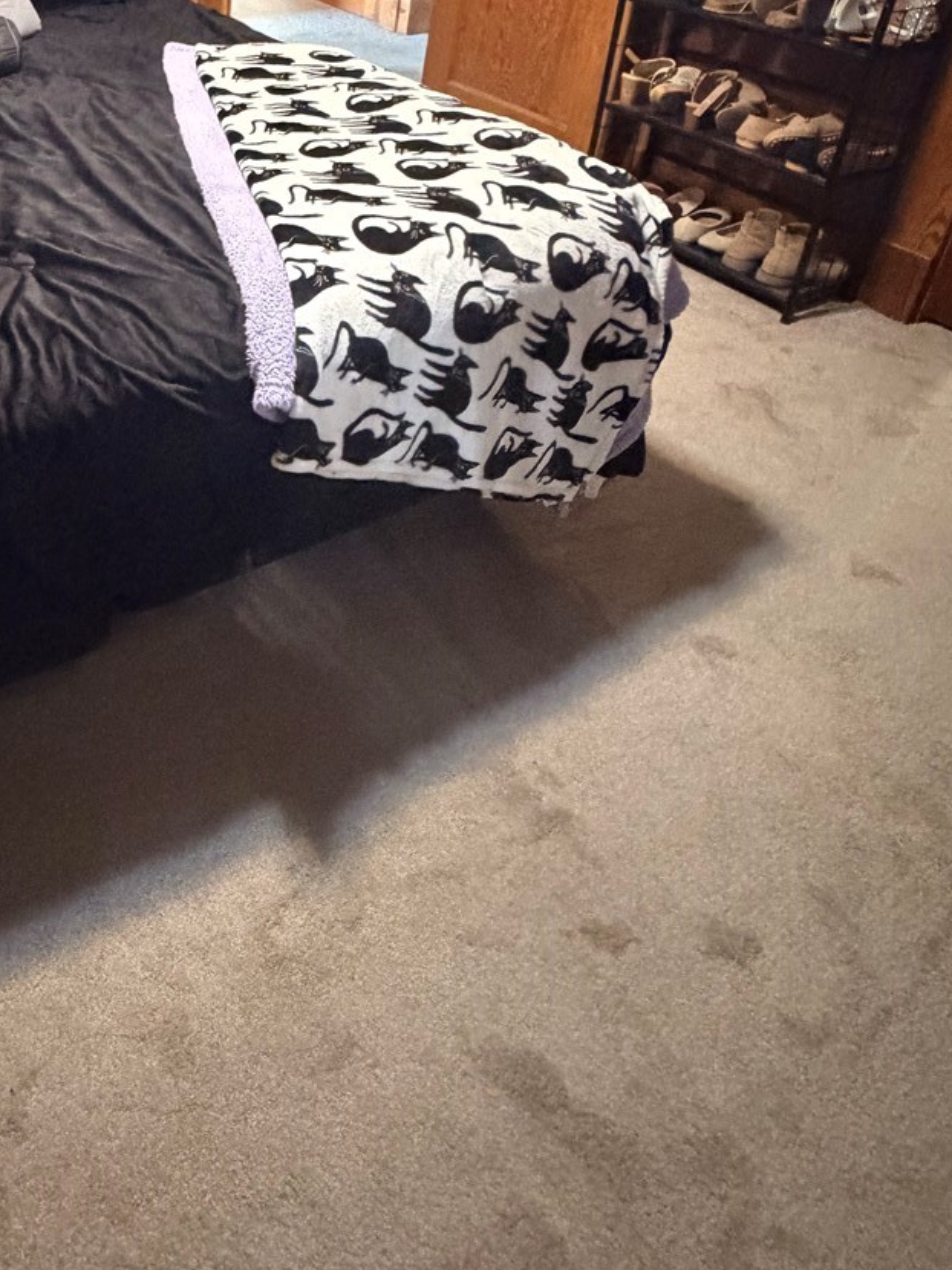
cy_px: 222
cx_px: 101
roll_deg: +0.2
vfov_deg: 59.3
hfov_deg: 46.5
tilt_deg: -26.6
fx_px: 991
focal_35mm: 27
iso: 1250
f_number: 2.2
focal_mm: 2.22
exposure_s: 1/40
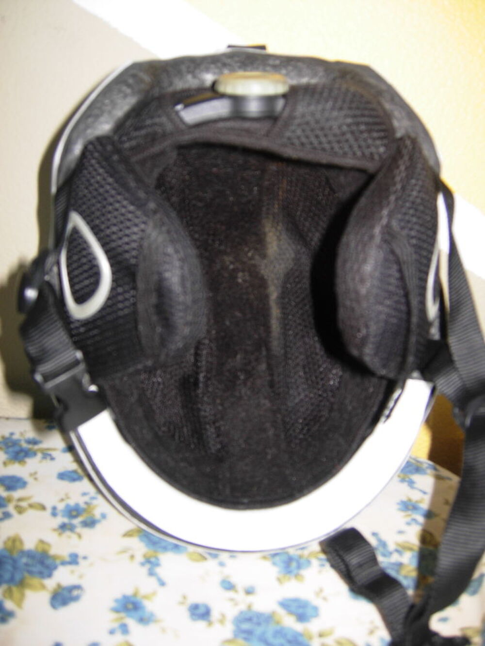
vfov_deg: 51.4
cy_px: 323
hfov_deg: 39.7
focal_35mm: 36
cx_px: 242
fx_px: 672
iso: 50
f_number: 2.7
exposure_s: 1/45.2
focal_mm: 7.5
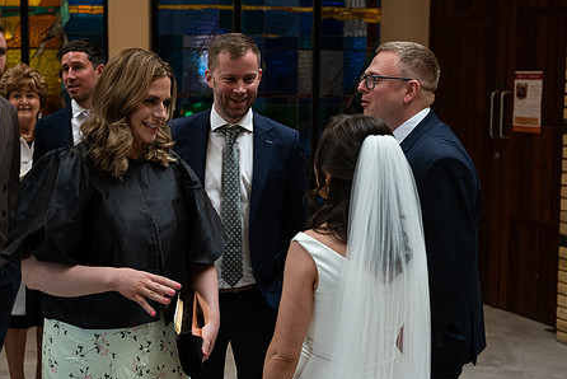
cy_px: 202
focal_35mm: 65
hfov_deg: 30.8
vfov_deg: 21.0
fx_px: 1024
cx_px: 214
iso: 800
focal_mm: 50
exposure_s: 1/160
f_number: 3.5
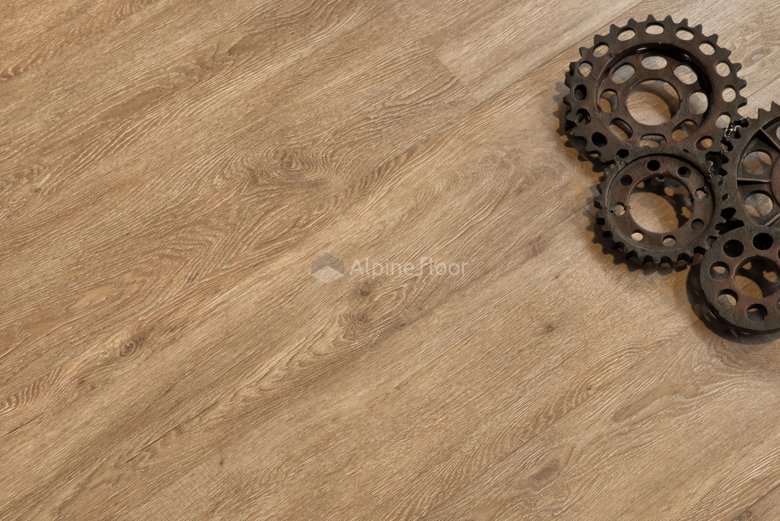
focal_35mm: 36
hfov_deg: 53.1
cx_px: 390
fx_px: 780
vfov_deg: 36.9
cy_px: 260
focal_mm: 36
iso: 100
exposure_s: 10
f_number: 14
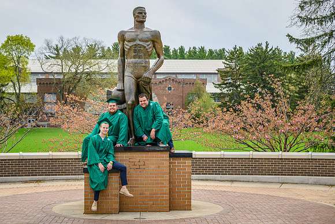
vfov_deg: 19.4
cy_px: 112
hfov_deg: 28.7
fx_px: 654
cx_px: 168
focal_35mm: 70
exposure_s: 1/800
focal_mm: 70
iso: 400
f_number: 5.6
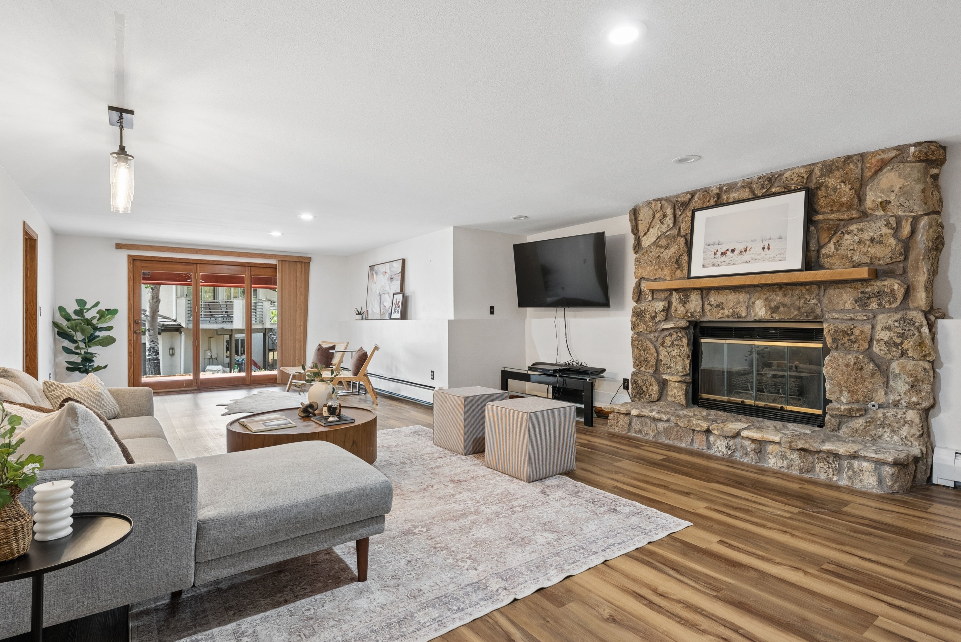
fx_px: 481
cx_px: 480
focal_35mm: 18
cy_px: 321
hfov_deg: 90.0
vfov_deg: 67.5
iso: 640
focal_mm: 18
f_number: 8
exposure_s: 1/15
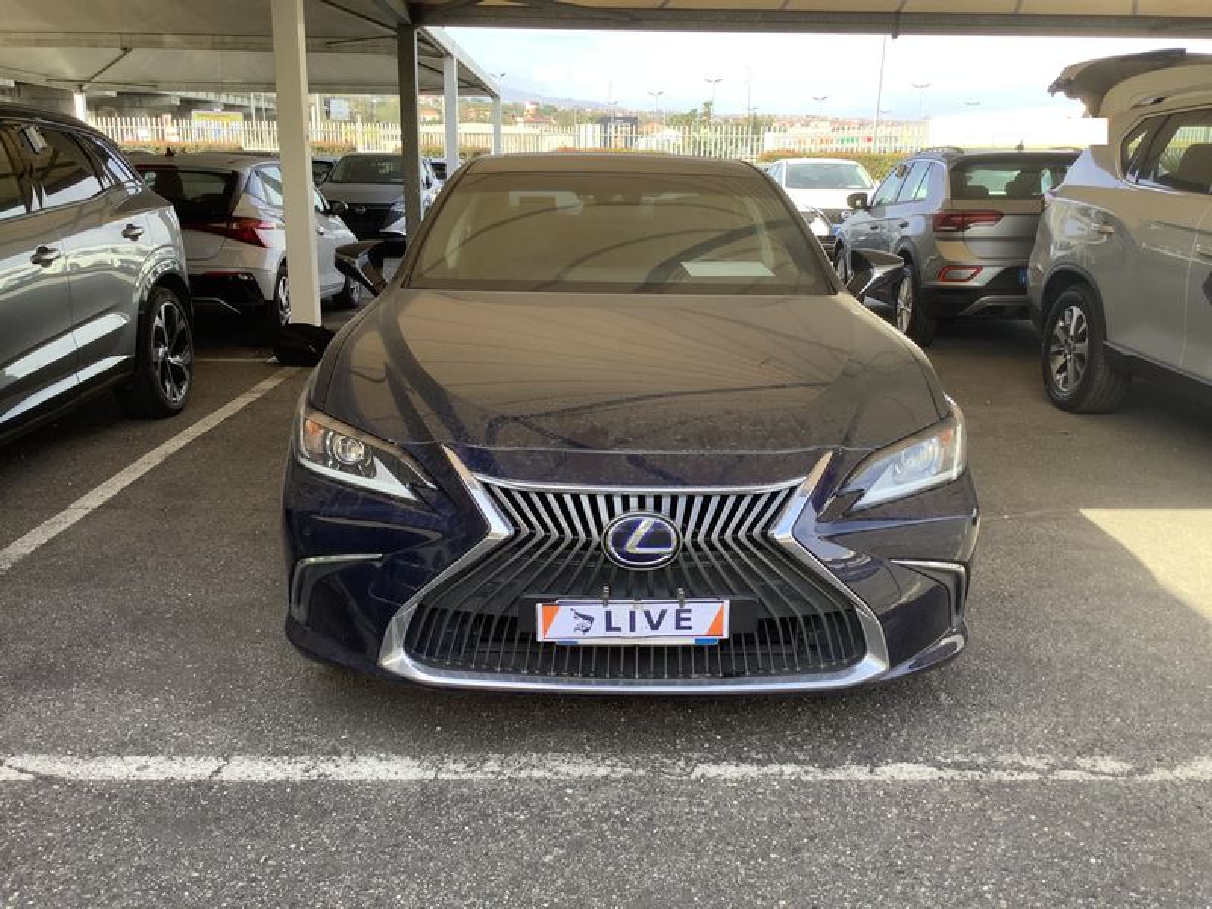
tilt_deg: -16.8
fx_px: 1085
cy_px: 454
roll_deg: -0.6
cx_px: 606
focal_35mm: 31
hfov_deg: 58.4
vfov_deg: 45.4
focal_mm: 3.3
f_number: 2.4
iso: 25
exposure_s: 1/117
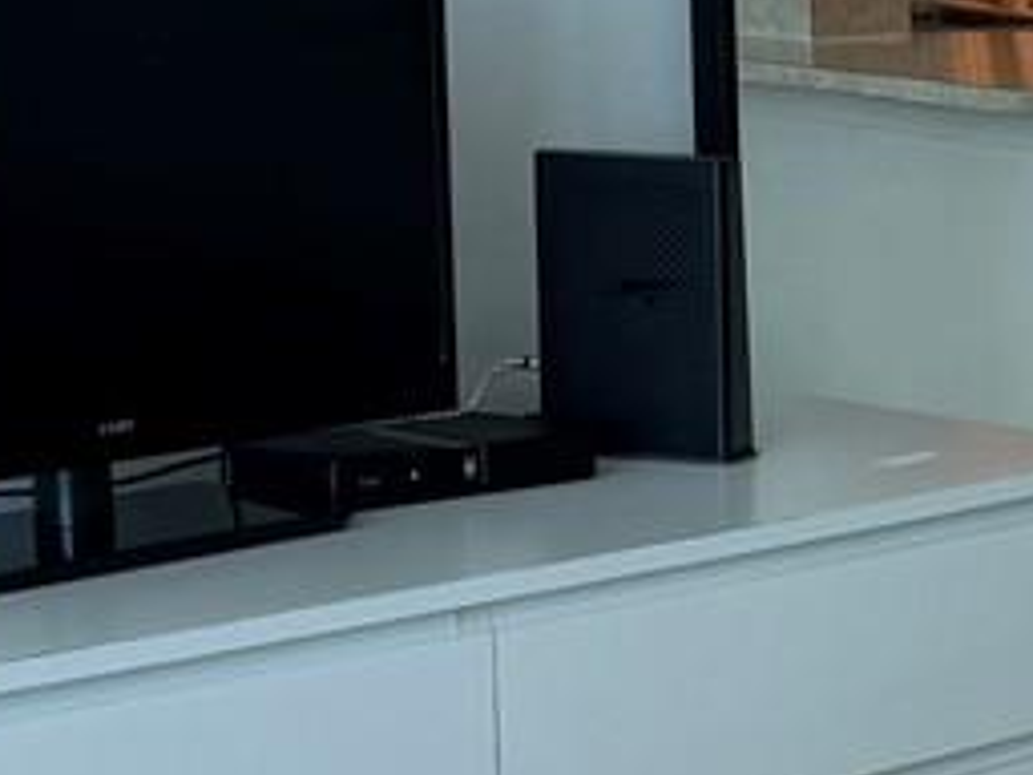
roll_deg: -1.3
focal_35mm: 150
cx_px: 1558
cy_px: 646
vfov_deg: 9.9
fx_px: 4476
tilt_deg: -12.7
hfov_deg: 12.5
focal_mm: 6.76
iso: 50
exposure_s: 1/125
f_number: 1.78
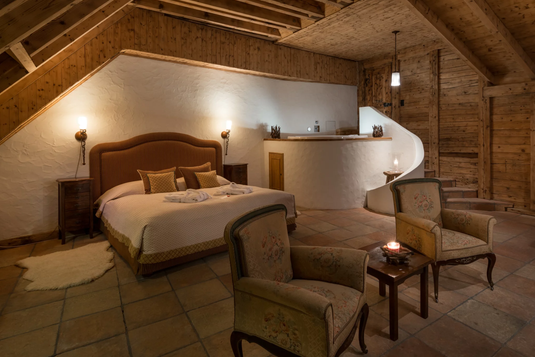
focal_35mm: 20
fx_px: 297
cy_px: 149
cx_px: 300
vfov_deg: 61.6
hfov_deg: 83.6
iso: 200
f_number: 10
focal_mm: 16
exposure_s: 4
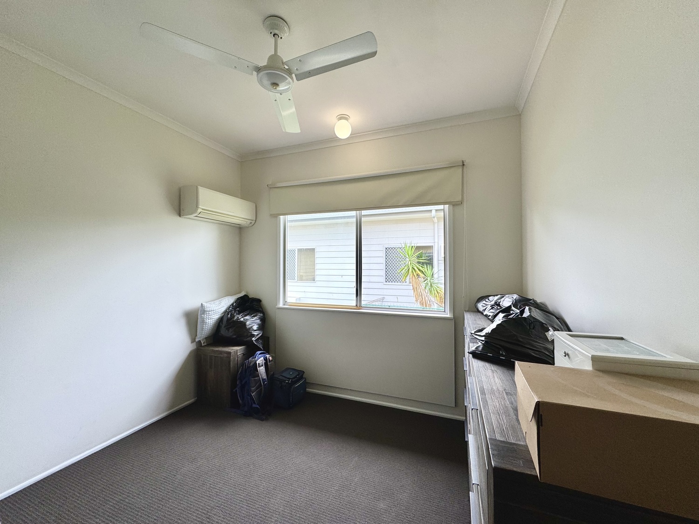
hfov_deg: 102.1
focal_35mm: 14
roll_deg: +0.0
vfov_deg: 85.7
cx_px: 350
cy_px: 262
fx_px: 283
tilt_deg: +1.1
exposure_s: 1/100
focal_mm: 2.22
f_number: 2.2
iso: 50
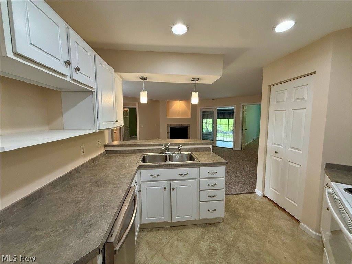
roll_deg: -0.2
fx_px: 142
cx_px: 176
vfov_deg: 85.7
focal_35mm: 14
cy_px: 132
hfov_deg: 102.1
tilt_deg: -5.0
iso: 250
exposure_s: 1/120
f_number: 2.2
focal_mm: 2.22
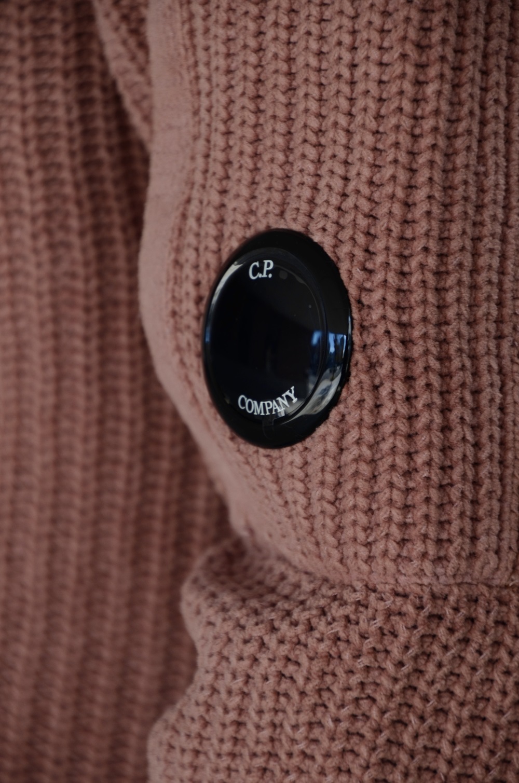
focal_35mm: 262
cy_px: 392
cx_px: 260
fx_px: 5700
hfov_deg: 5.2
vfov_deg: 7.9
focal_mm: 175
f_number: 6.3
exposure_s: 1/200
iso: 250
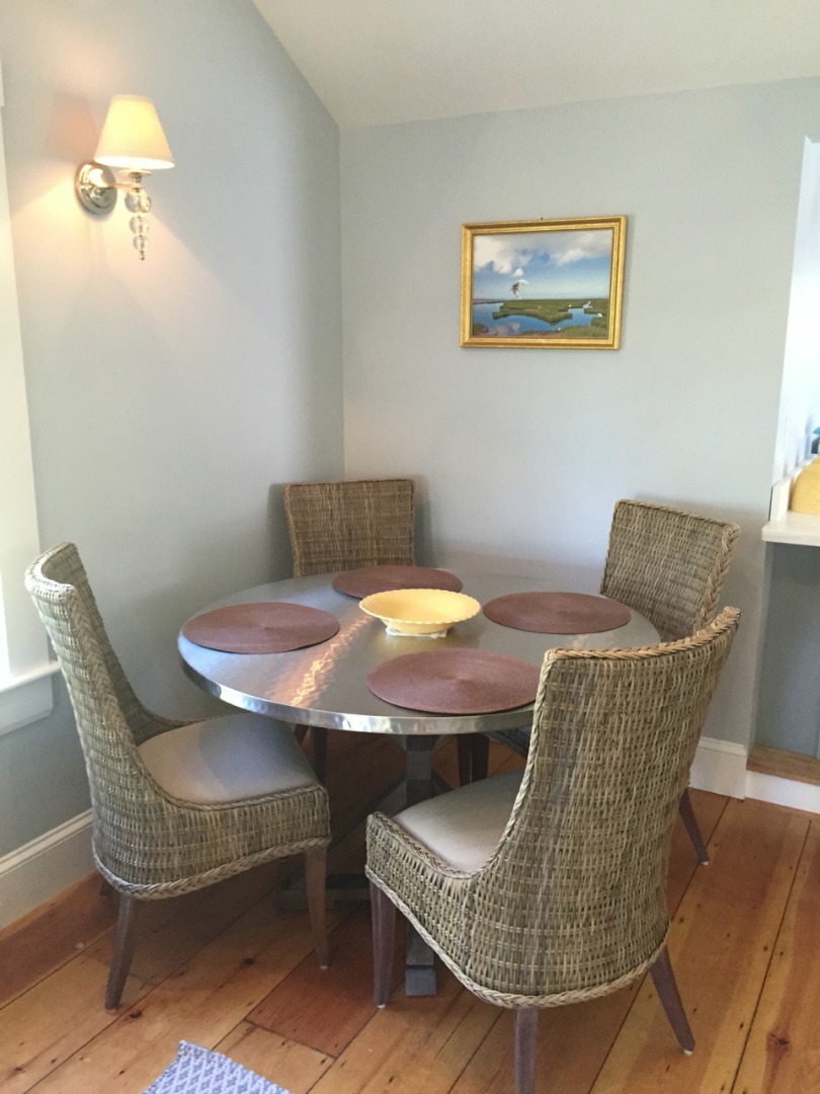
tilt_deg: -11.2
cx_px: 410
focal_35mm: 29
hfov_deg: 48.2
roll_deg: -0.6
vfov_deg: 61.7
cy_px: 547
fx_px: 916
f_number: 2.2
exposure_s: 1/30
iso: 200
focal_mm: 4.15
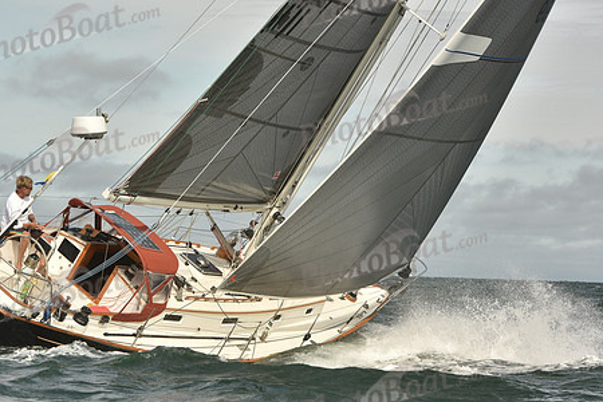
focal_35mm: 161
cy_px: 206
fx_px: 2697
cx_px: 230
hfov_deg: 12.8
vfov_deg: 8.5
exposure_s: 1/1250
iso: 320
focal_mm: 125
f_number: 10
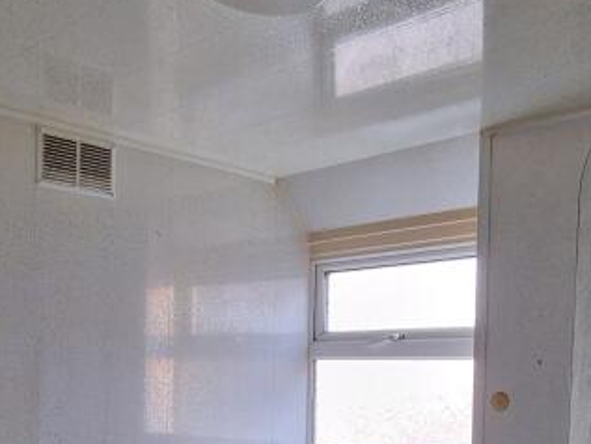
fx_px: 717
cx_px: 233
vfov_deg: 32.5
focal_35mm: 42
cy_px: 407
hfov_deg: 44.5
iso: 250
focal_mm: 2.2
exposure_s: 1/50
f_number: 2.2
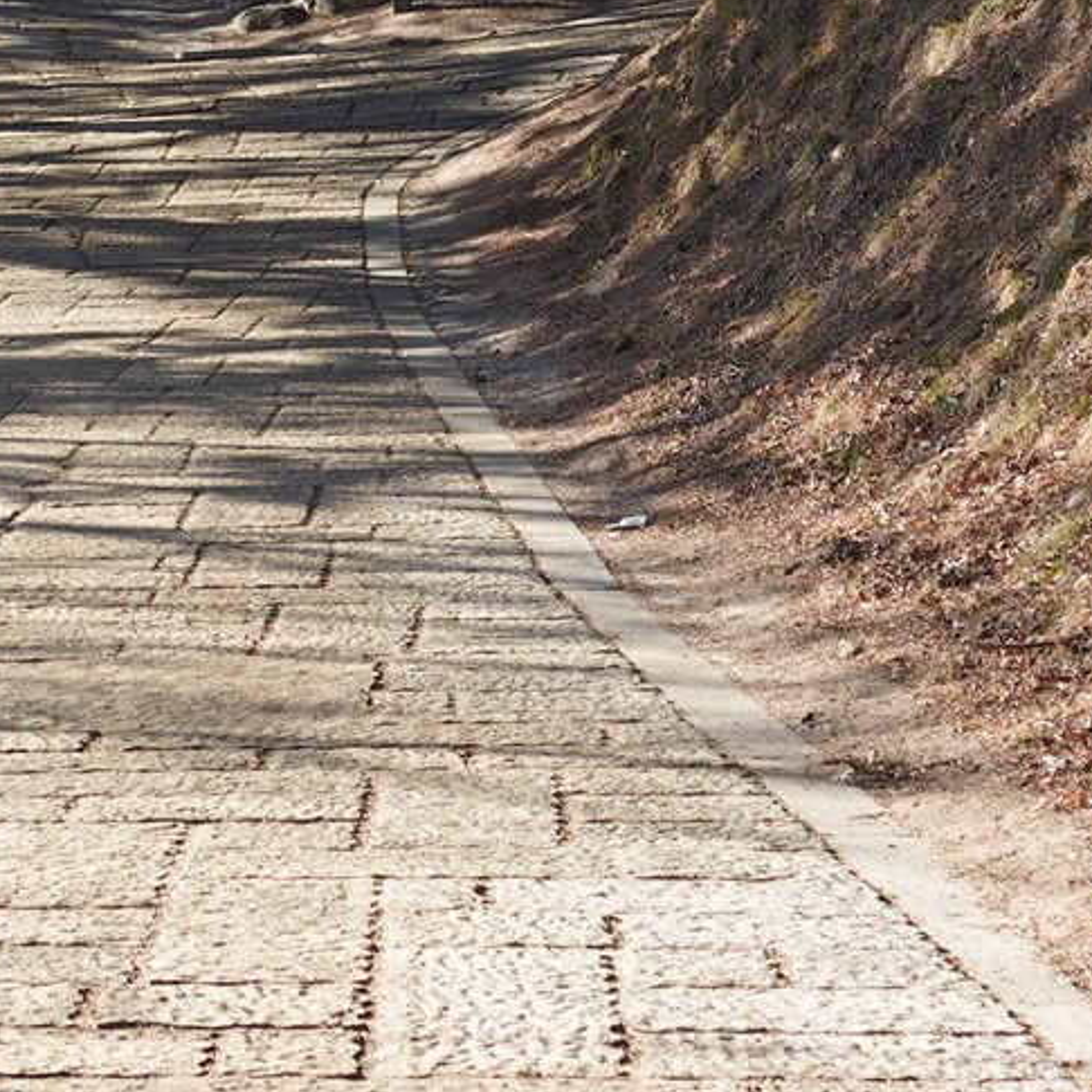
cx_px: -474
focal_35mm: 126
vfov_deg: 13.5
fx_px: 4497
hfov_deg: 13.2
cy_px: -227
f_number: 6.3
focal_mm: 36
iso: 100
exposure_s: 1/100
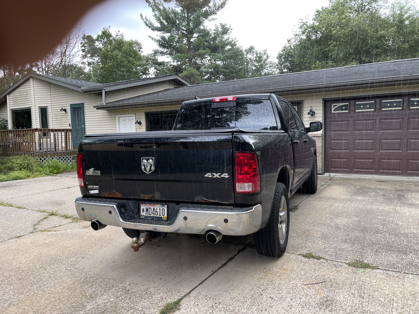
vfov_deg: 53.1
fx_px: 315
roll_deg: +0.1
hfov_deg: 67.3
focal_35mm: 26
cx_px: 210
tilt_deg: -5.6
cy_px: 157
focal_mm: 5.1
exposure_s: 1/121
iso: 32
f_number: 1.6
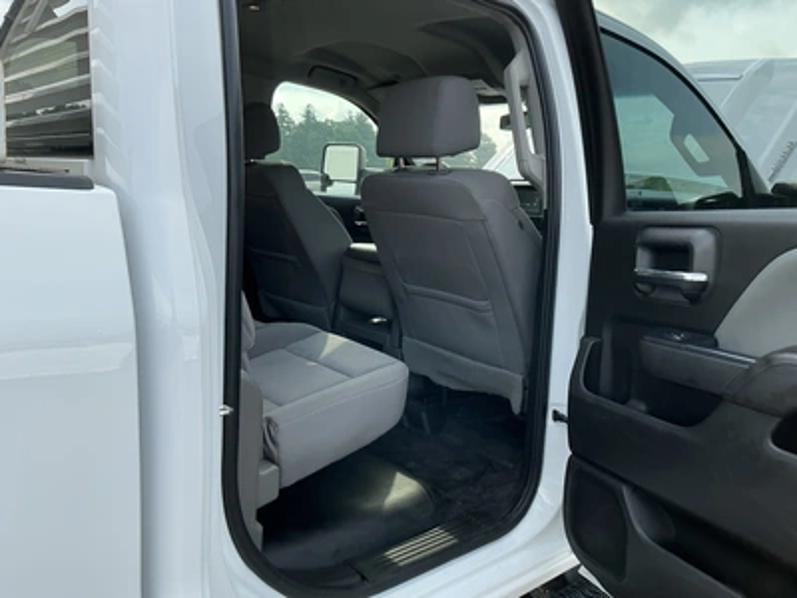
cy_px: 299
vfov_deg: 49.7
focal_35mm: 28
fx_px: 645
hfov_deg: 63.4
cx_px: 398
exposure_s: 1/439
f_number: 1.8
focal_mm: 3
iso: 25
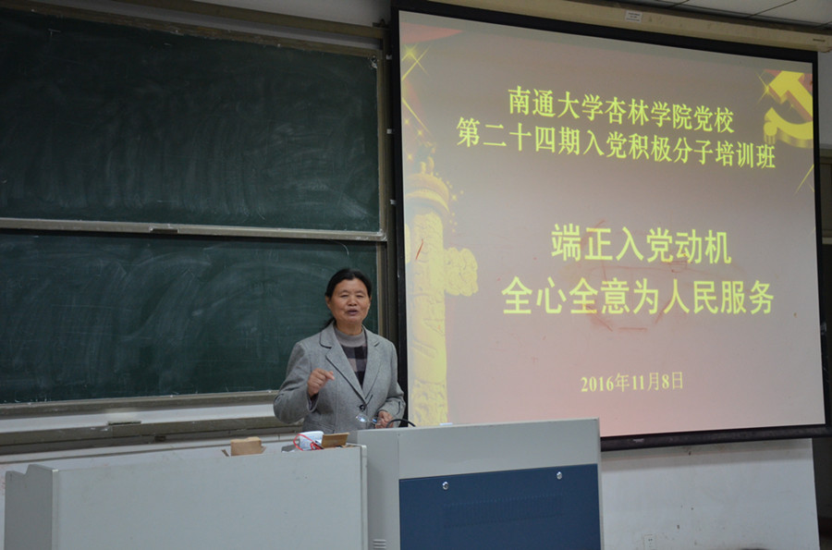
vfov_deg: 25.6
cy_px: 275
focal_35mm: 52
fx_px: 1210
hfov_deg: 37.9
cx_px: 416
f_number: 5
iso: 1000
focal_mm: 35
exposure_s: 1/40
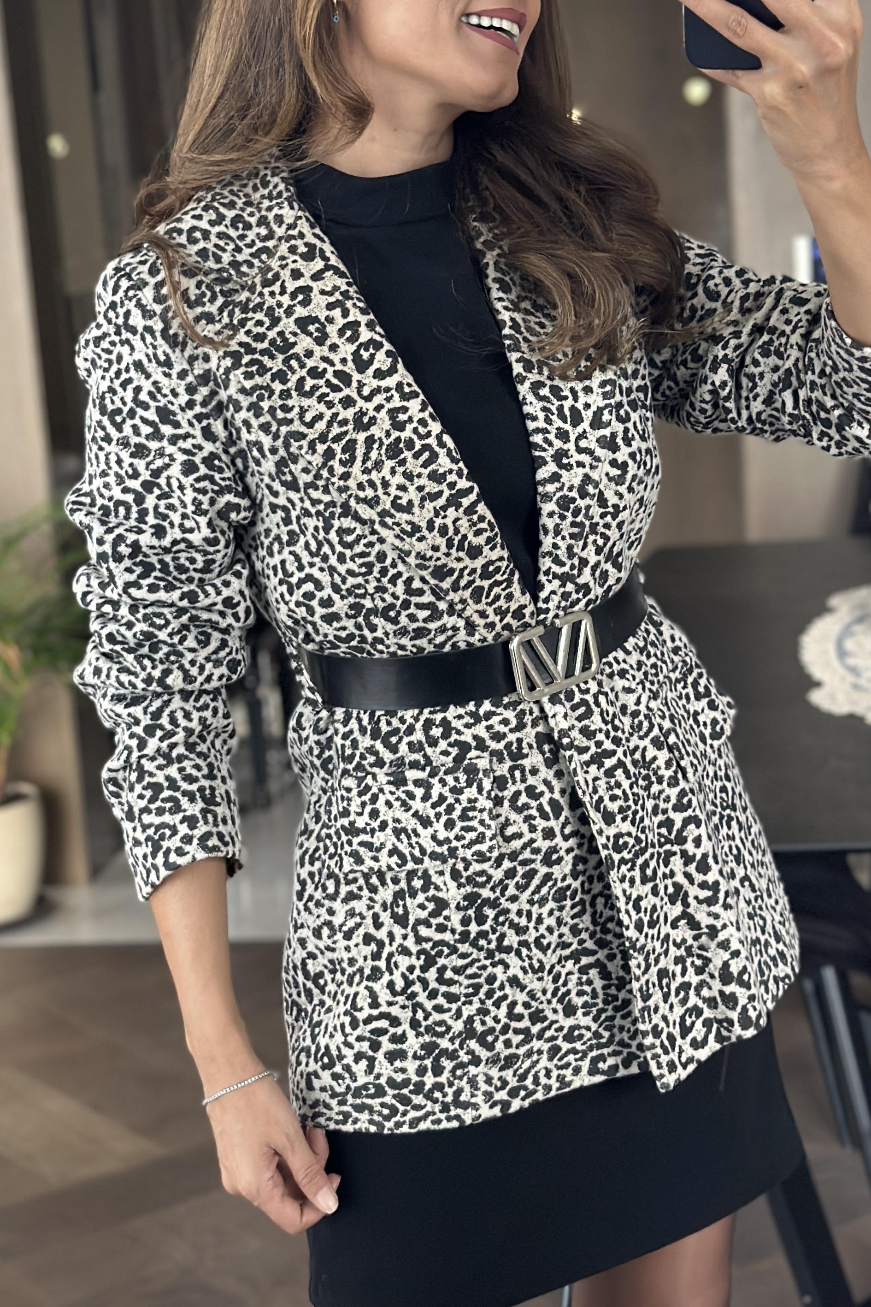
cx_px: 494
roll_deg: +4.6
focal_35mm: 71
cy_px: 574
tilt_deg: -20.6
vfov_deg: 28.4
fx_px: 2577
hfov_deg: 19.2
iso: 400
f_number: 1.78
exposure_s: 1/59
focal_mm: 6.86
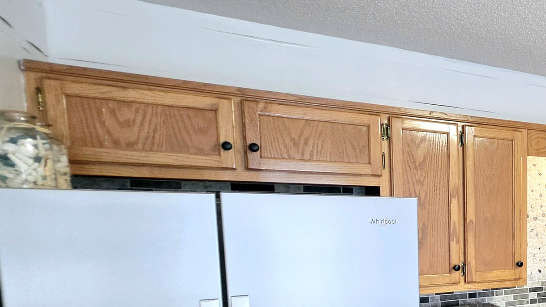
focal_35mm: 33
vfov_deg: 33.6
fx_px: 478
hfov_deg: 45.2
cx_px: 597
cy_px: 282
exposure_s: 1/60.2
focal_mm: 2.2
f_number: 1.9
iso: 160
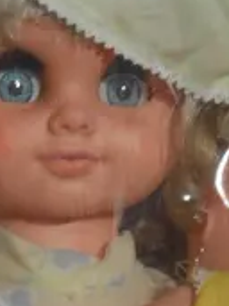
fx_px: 2967
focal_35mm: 336
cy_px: 582
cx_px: 65
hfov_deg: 4.4
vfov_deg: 5.8
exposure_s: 1/60
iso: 320
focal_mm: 28
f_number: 5.3
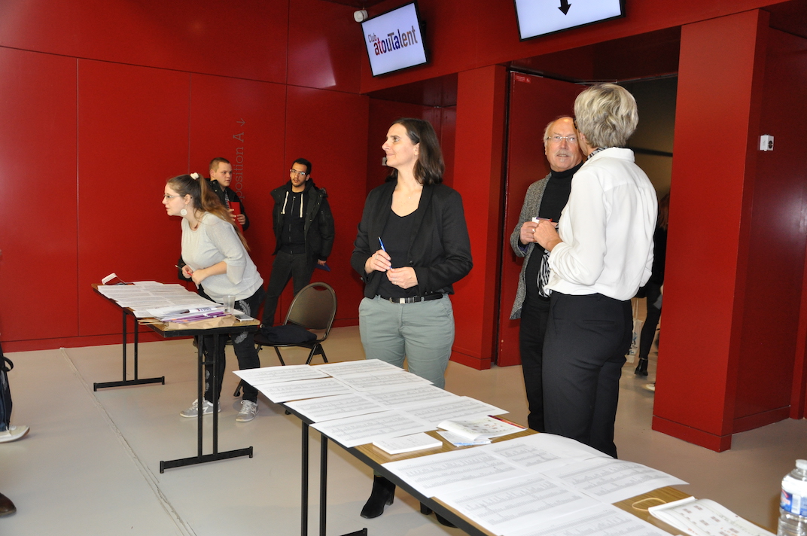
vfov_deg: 41.6
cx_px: 404
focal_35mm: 32
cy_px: 268
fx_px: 705
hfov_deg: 59.6
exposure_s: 1/60
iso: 800
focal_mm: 21
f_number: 3.8
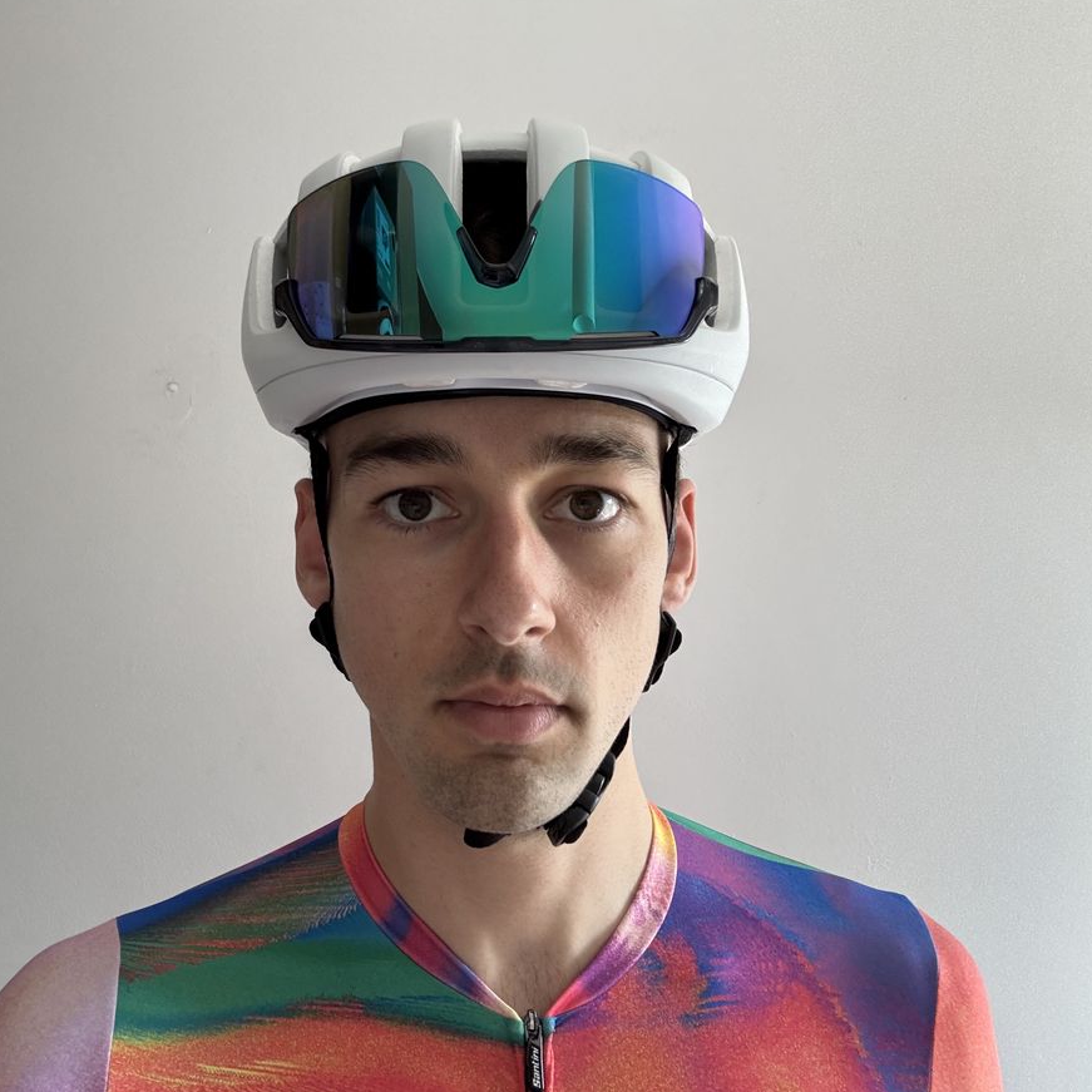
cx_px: 486
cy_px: 547
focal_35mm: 28
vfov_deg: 57.3
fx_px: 999
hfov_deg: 57.2
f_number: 1.9
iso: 160
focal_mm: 2.69
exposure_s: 1/60
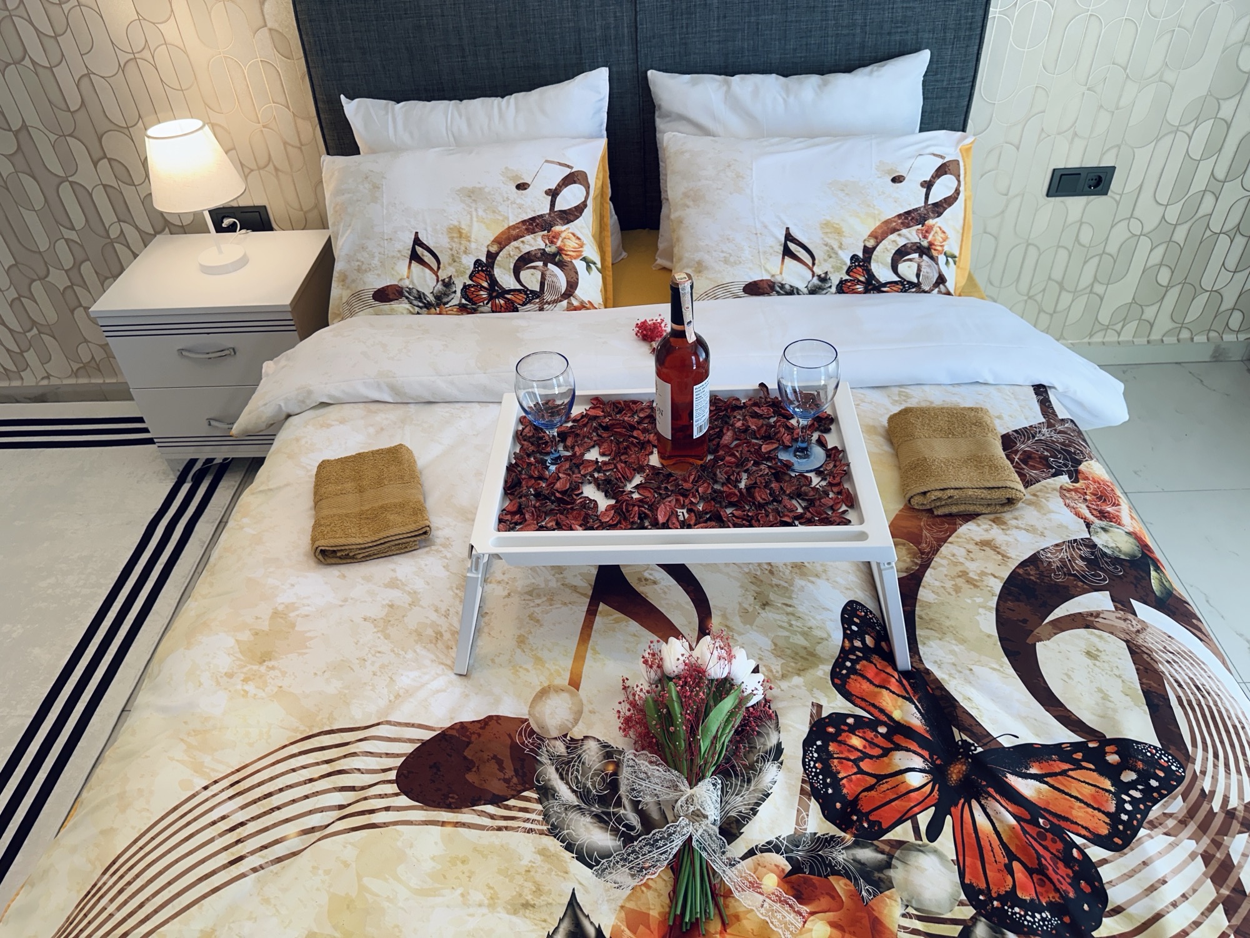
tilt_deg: -39.2
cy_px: 469
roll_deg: +4.0
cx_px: 625
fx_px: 867
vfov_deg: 56.8
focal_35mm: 24
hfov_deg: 71.6
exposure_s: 1/100
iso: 64
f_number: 1.78
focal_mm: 6.86
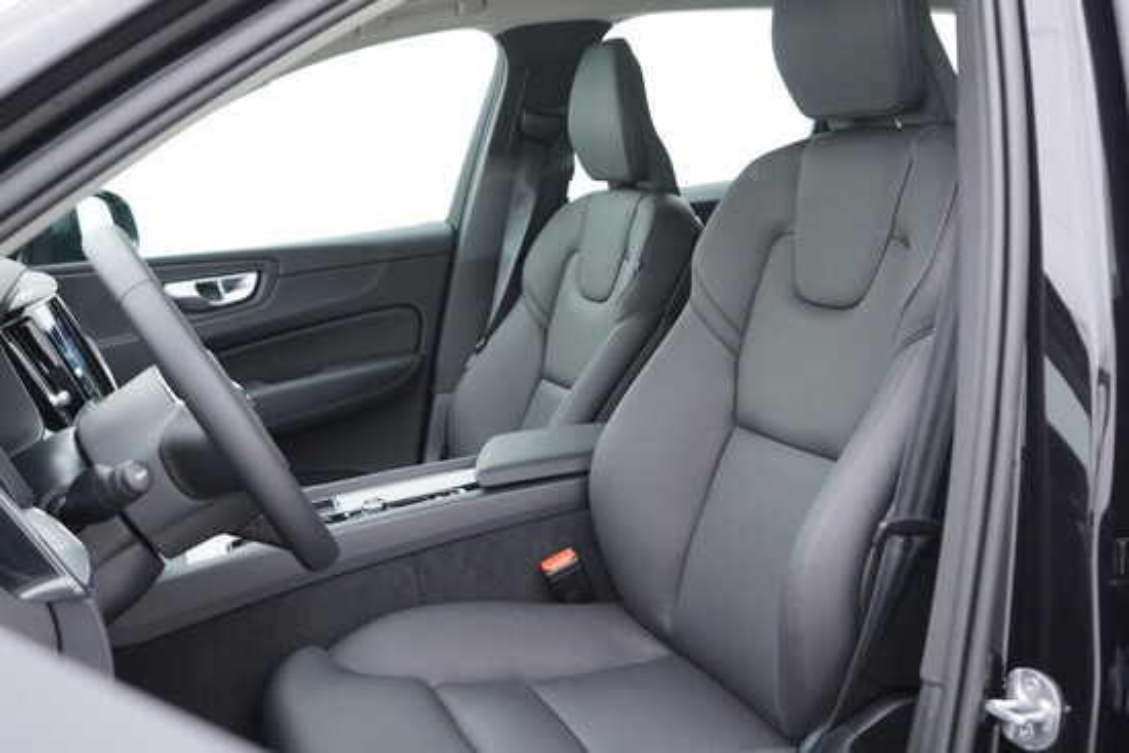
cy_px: 376
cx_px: 564
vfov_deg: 36.9
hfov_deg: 53.1
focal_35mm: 36
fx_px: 1129
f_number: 2.8
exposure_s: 1/40
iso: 250
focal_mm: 24
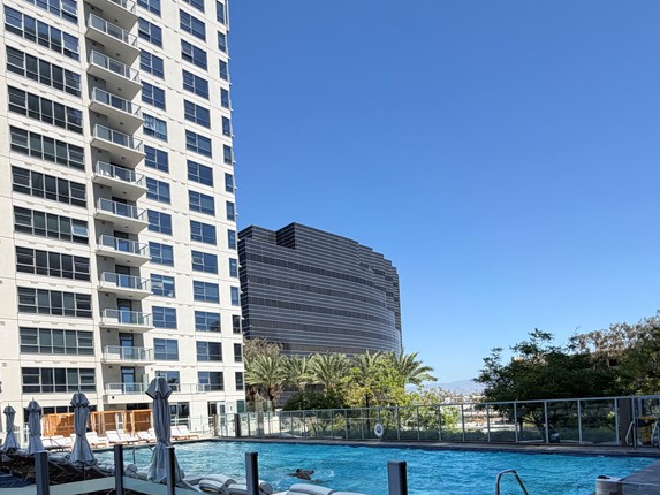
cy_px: 402
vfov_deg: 51.2
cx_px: 325
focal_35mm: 25
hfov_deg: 69.4
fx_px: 477
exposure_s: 1/770
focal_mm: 2.22
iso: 32
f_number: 2.2
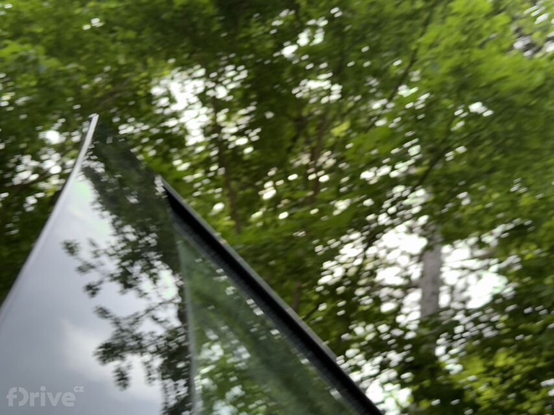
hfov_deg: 39.6
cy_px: 208
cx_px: 277
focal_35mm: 48
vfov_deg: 30.3
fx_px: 768
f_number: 1.78
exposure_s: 1/712
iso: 64
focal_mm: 6.76
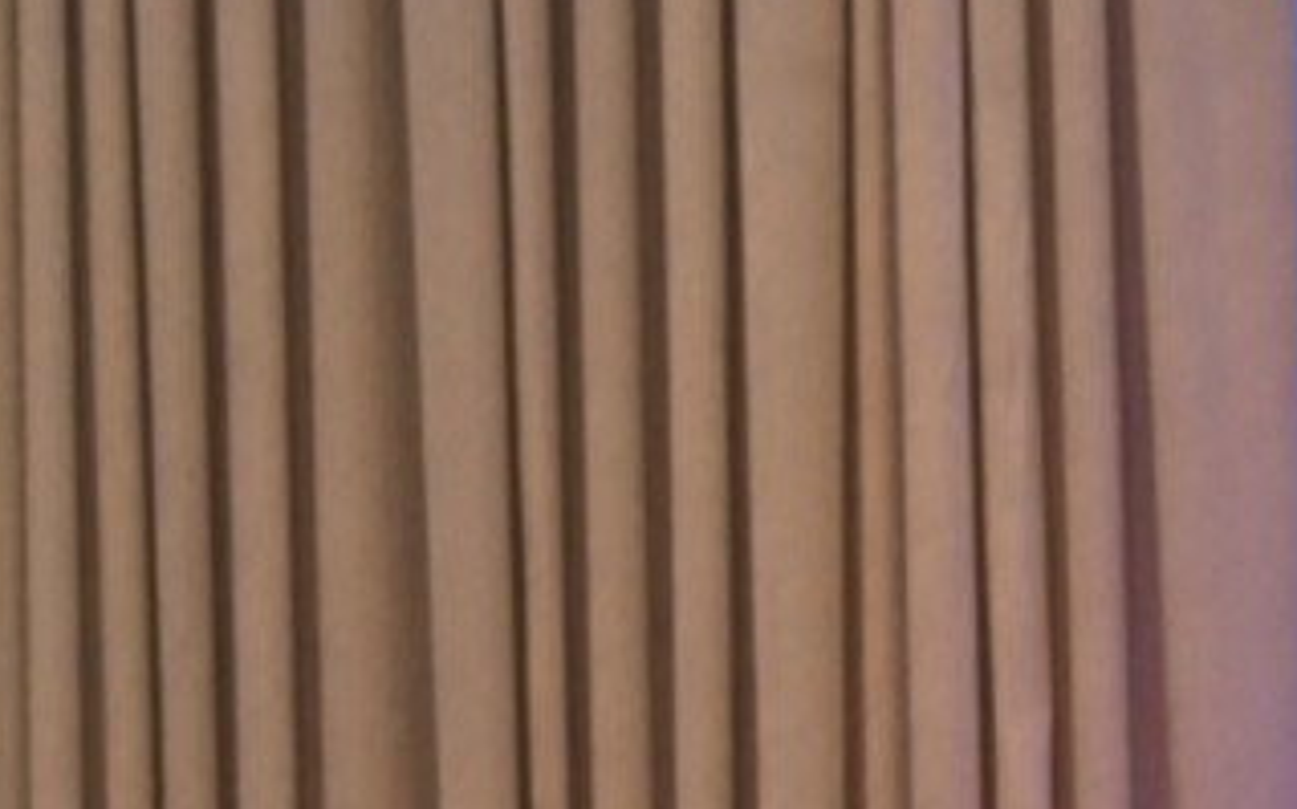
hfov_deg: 7.4
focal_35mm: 281
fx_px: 9927
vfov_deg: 4.5
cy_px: 2138
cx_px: 1700
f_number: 5
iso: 2500
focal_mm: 55
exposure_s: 1/200
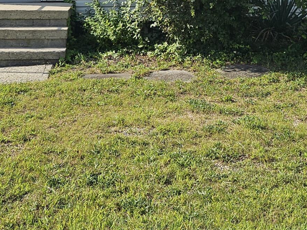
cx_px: 206
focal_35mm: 79
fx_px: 701
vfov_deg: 17.6
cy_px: -61
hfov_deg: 24.6
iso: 25
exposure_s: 1/2077
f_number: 1.8
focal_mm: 5.4
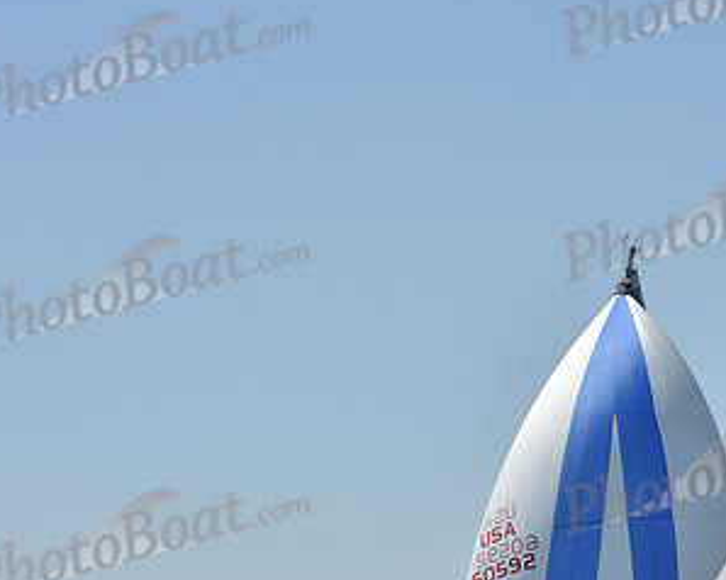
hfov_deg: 9.1
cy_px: 380
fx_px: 4552
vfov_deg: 7.3
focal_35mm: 212
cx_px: 437
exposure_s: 1/1250
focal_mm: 116
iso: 250
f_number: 9
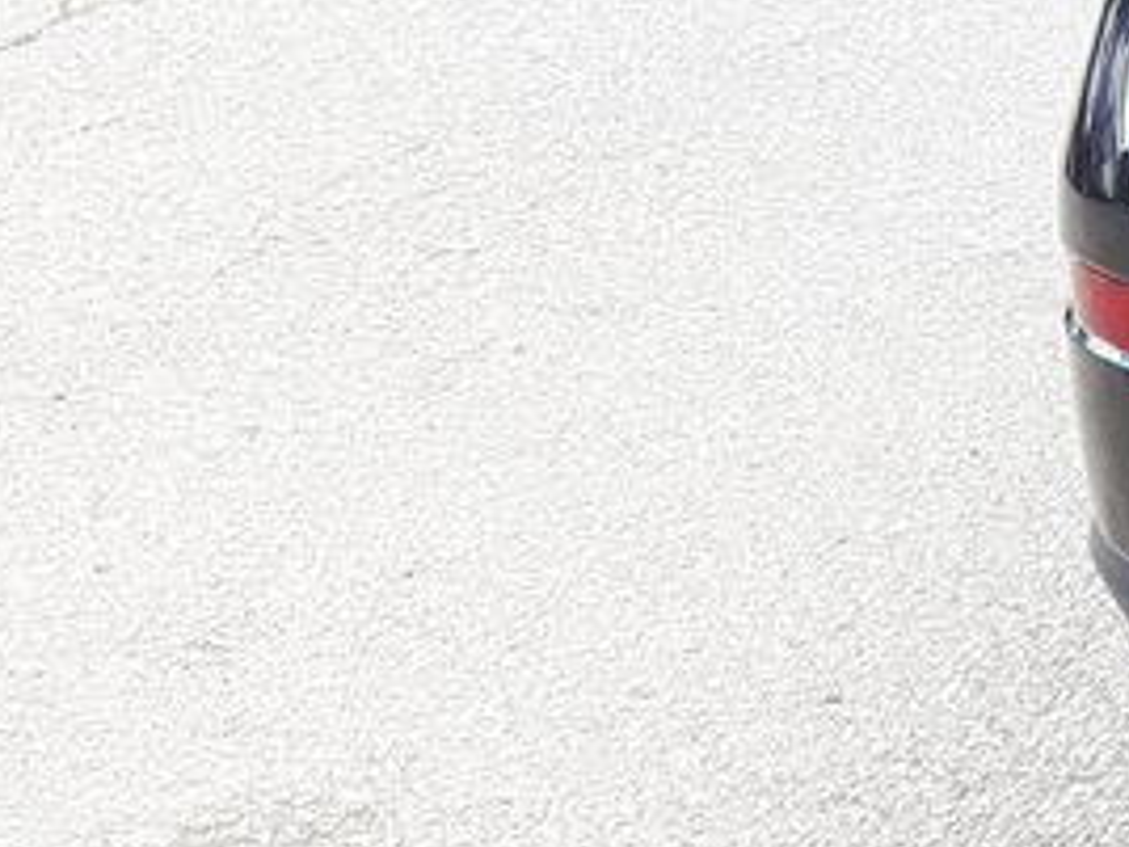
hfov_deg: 11.5
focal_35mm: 148
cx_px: 2536
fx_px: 4827
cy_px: -678
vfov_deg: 9.5
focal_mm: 3.7
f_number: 1.9
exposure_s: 1/109
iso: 40
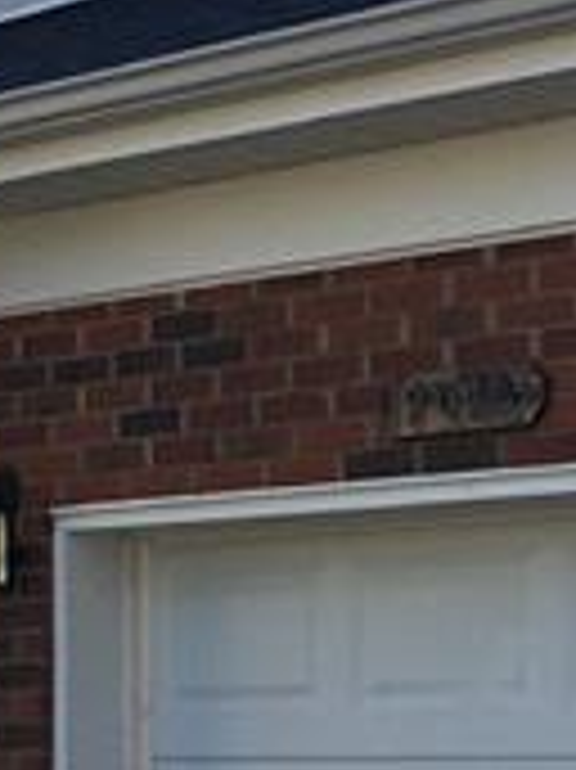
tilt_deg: +6.5
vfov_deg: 15.2
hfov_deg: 11.4
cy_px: 428
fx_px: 2888
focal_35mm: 130
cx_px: 364
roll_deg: +0.3
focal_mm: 4.15
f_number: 2.2
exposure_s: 1/447
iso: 25
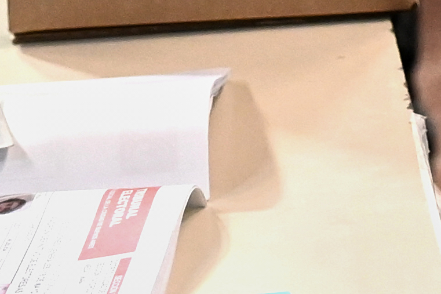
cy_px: -835
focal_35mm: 429
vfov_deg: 3.1
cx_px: 1346
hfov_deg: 4.6
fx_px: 5254
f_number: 4
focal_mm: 54
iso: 3200
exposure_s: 1/160
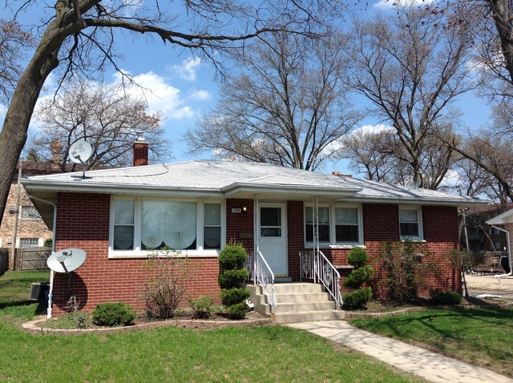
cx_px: 256
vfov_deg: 40.6
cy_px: 192
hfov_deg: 52.7
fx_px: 518
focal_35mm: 35
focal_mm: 4.28
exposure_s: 1/1890
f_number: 2.4
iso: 50
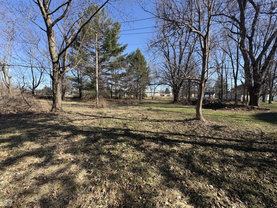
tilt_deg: -3.5
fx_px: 112
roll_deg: -0.7
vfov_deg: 85.7
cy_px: 104
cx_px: 138
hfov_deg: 102.1
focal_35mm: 14
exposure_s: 1/596
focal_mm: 2.22
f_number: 2.2
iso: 40
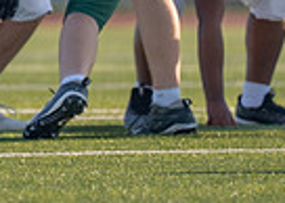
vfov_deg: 1.3
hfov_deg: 1.8
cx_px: -191
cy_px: -81
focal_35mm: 1095
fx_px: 8859
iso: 320
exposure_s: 1/3200
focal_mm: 200
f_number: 2.8
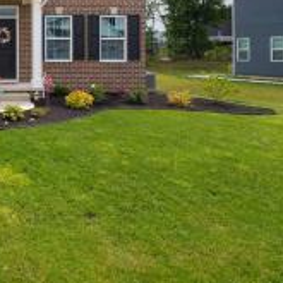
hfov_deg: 34.4
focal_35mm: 37
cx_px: -69
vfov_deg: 41.5
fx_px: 342
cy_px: 31
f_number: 9
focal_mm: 16
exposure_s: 1/640
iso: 200
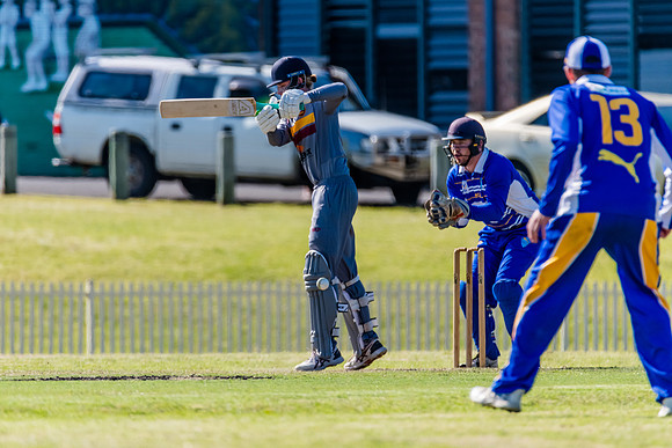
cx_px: 295
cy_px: 197
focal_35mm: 674
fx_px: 12577
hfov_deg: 3.1
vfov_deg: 2.0
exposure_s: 1/2000
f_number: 6.3
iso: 640
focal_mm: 600
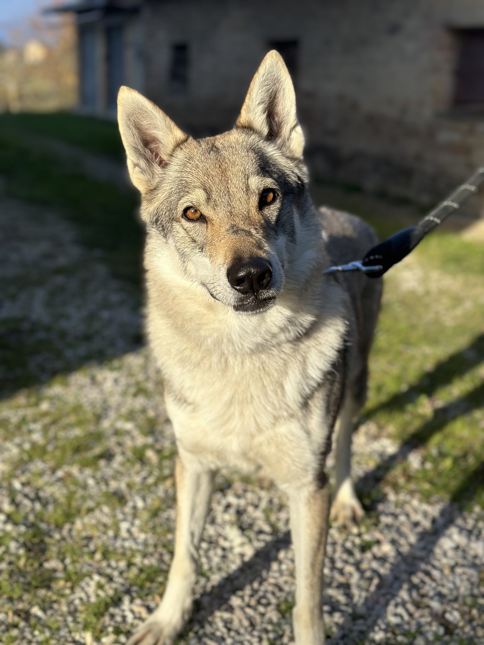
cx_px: 242
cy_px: 322
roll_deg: -2.8
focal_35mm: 48
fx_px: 895
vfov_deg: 39.7
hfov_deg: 30.3
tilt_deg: -15.6
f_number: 1.78
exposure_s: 1/5000
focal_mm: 6.86
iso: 100
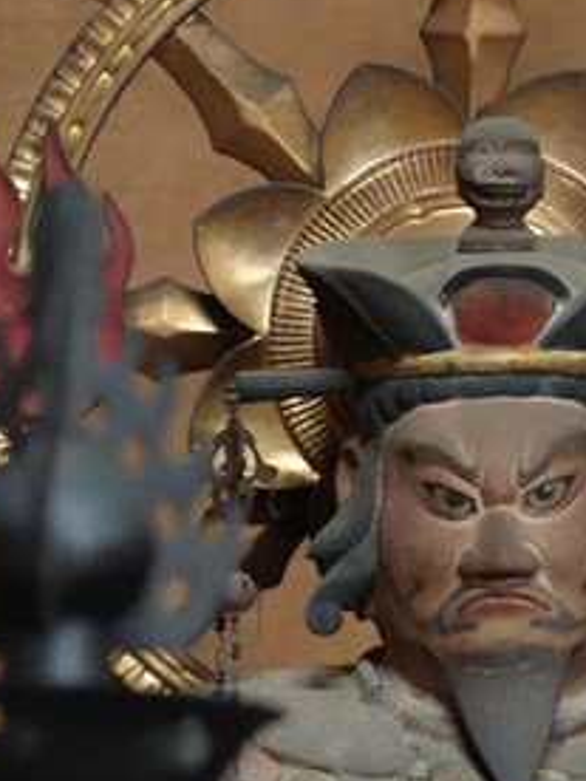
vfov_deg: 5.2
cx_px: 566
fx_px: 8442
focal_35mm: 374
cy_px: 1313
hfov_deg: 4.0
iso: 12800
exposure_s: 1/80
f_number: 4
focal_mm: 105
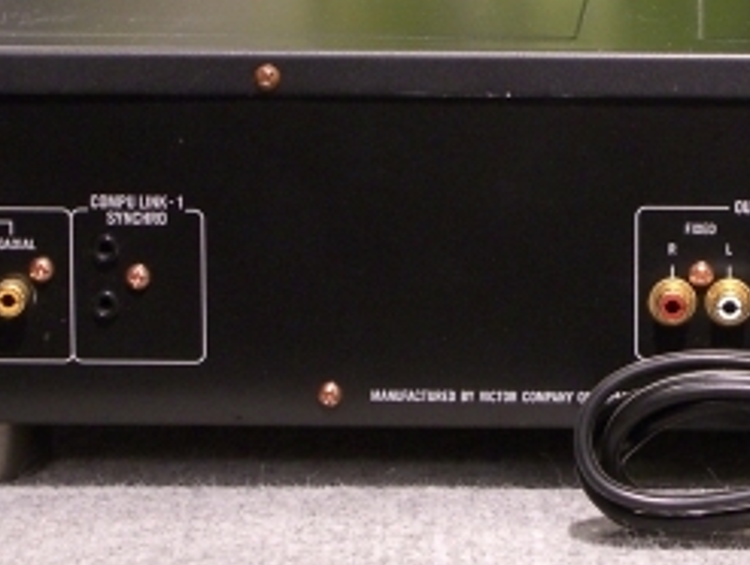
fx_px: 4491
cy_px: 179
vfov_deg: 7.2
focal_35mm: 207
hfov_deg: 9.5
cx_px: 662
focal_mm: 16.6
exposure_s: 1/5
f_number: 4.4
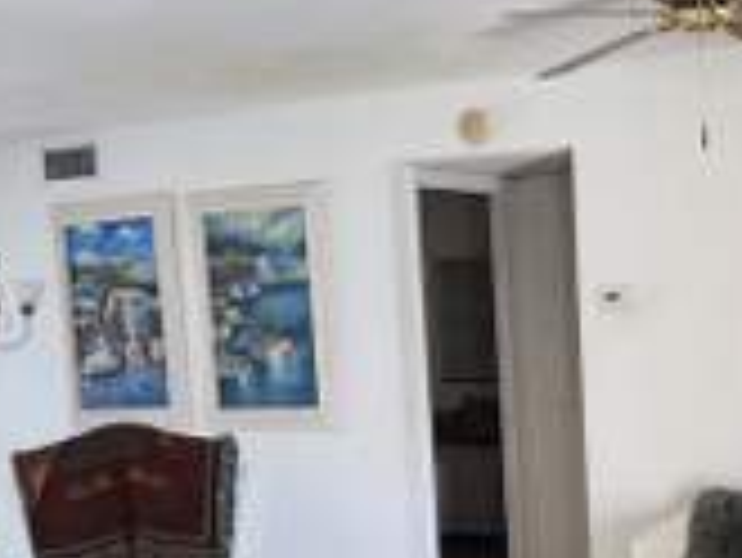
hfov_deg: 28.4
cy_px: 446
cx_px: 585
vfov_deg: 21.7
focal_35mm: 67
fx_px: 1437
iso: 320
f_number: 1.8
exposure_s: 1/120
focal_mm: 6.4
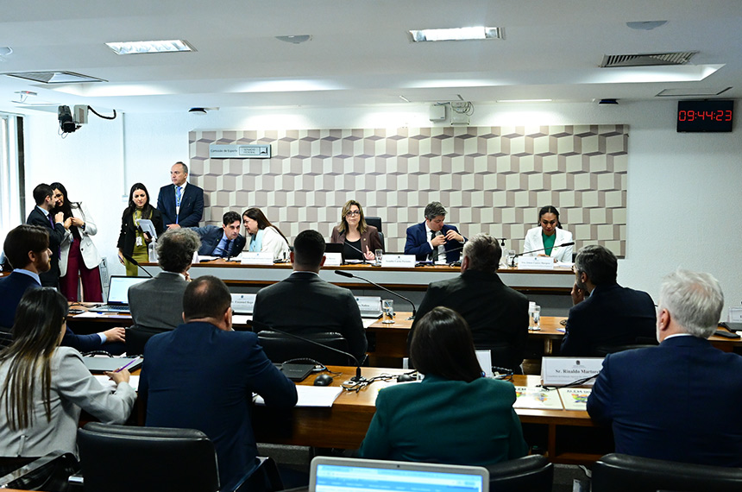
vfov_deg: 36.7
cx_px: 371
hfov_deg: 53.2
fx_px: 741
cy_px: 246
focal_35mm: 36
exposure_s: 1/200
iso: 4000
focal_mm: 24
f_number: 4
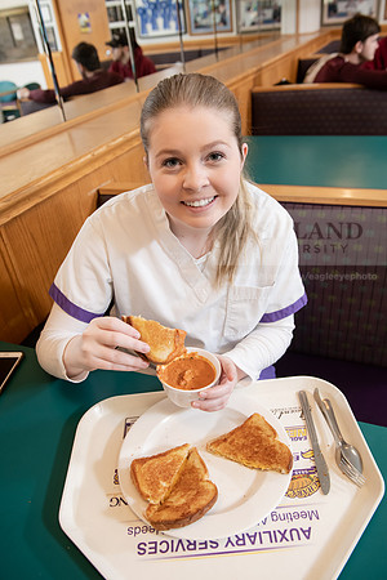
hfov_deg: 47.9
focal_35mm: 27
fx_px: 435
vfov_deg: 67.4
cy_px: 290
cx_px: 194
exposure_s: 1/160
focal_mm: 27
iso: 1250
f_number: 4.5
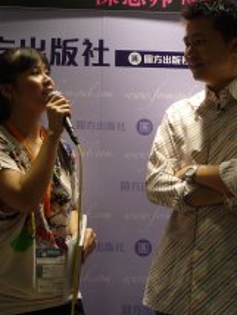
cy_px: 122
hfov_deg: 21.3
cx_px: 99
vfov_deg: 28.1
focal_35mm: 69
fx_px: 629
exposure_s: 1/60
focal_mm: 4.5
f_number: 2.8
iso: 100
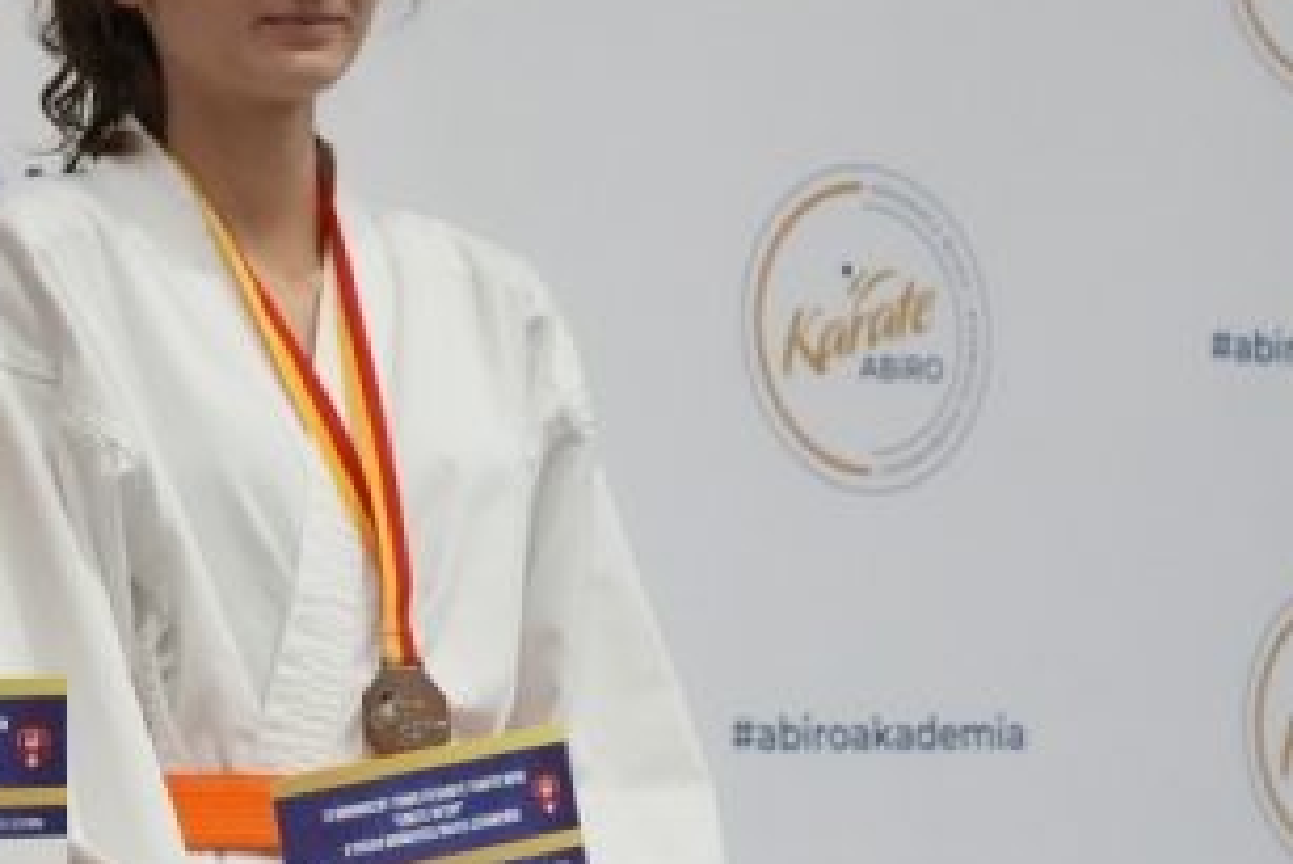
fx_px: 5893
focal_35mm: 164
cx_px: -337
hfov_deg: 12.2
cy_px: 799
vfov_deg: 8.3
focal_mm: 63
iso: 8000
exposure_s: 1/250
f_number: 4.5
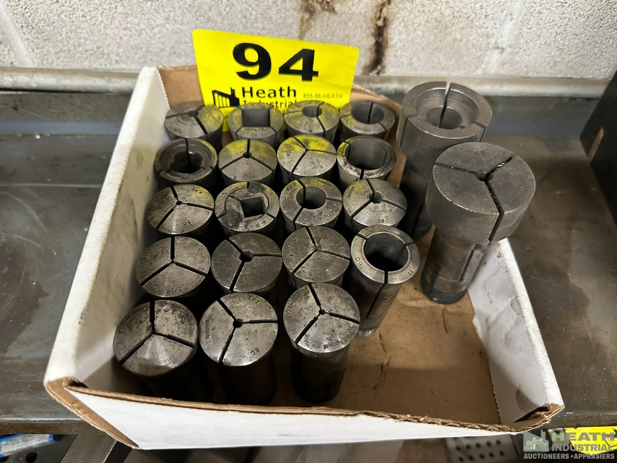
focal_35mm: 24
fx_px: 428
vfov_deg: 56.8
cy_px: 232
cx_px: 308
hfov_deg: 71.6
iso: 640
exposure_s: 1/60
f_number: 1.78
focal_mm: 6.86
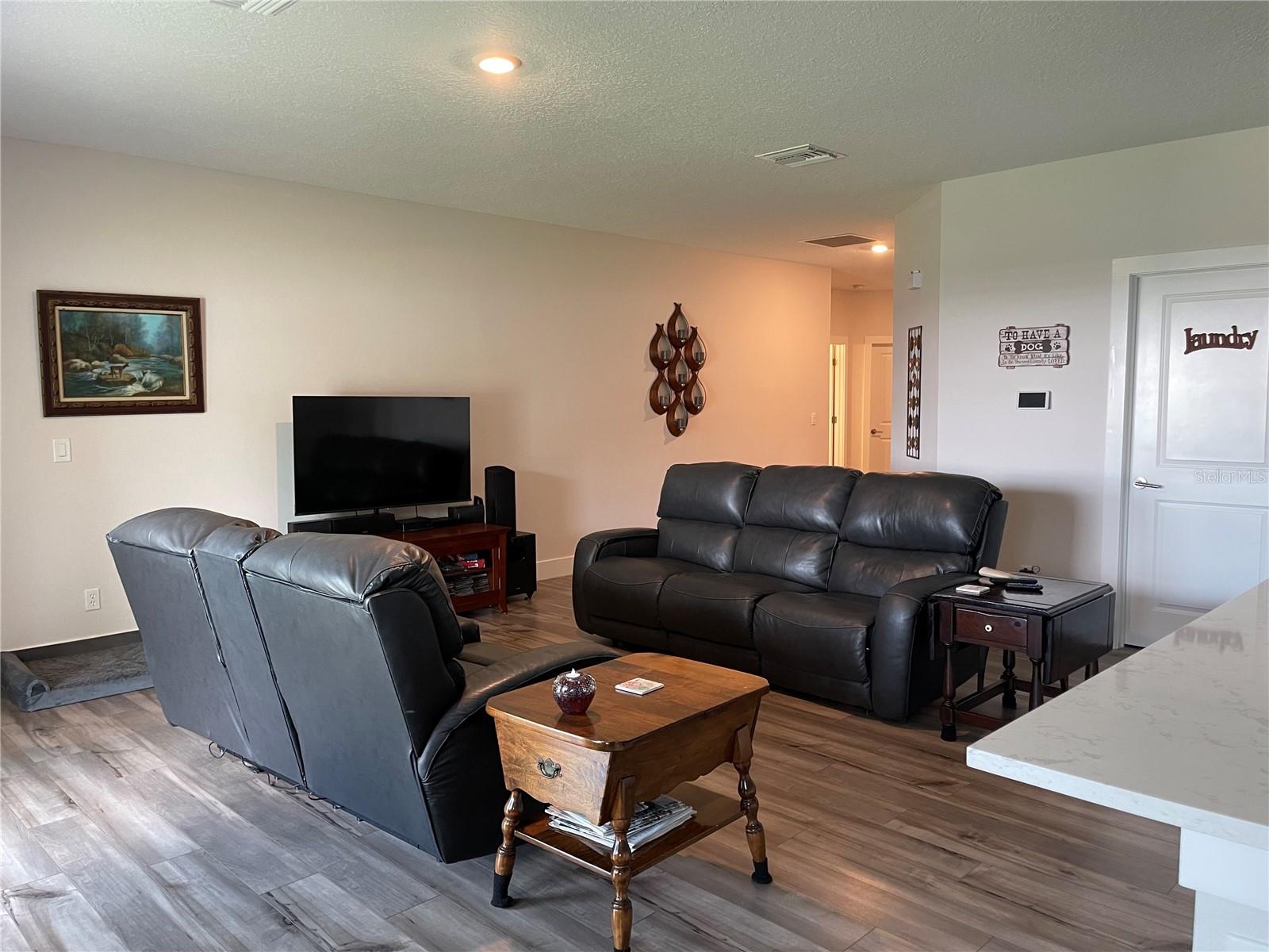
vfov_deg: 54.9
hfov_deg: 69.4
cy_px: 476
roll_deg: +0.9
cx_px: 634
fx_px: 916
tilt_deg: -4.9
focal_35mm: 25
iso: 250
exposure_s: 1/60
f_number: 1.6
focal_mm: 5.1
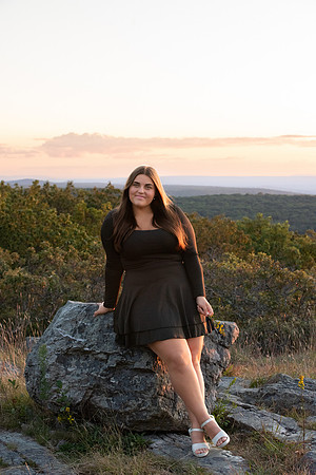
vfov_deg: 28.1
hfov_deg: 18.9
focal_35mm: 72
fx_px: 948
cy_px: 238
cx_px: 158
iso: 2000
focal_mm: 72
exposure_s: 1/200
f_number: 7.1
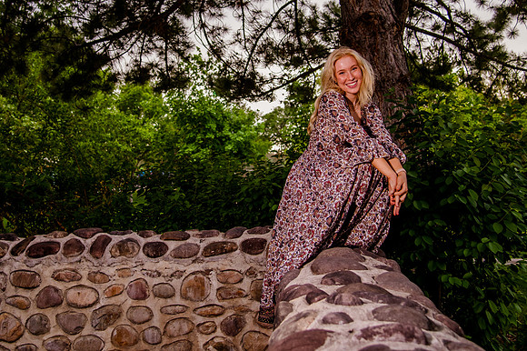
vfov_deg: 29.0
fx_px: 670
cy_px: 100
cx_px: 212
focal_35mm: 46
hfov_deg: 42.7
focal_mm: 32
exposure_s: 1/320
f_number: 4
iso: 1000
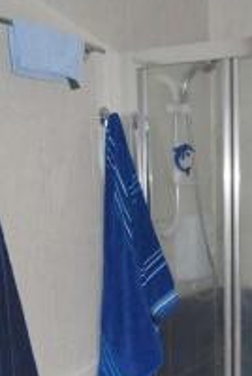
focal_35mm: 59
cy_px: 294
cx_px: 185
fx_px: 617
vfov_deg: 33.0
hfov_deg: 22.9
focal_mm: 18
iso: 200
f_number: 3.5
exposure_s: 1/60
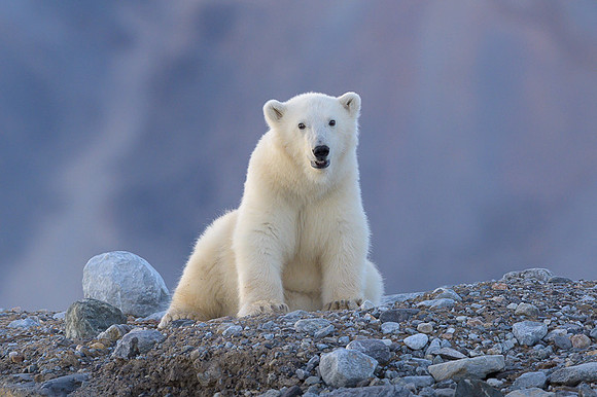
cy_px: 210
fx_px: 9004
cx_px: 274
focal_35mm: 543
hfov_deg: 3.8
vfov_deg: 2.5
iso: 2500
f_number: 6.3
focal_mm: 500
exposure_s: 1/1250
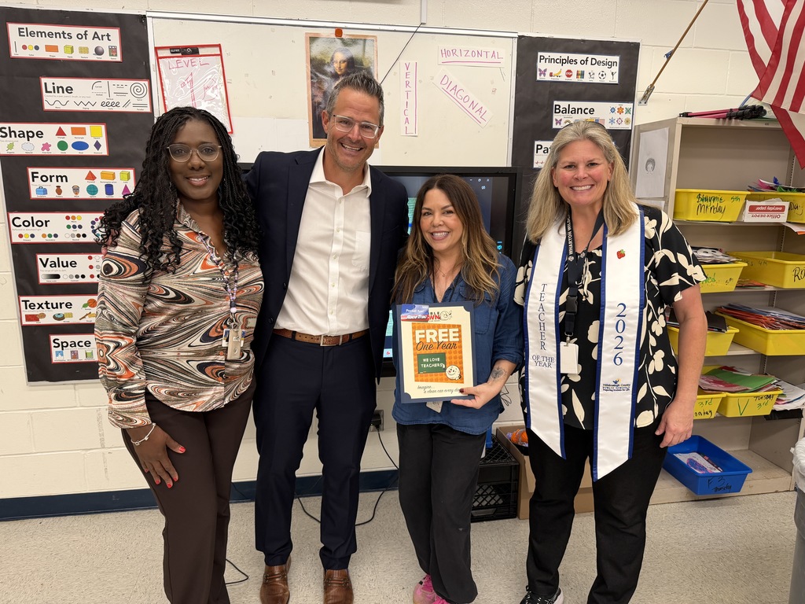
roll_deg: -0.1
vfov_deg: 56.8
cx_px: 402
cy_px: 302
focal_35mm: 24
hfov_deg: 71.6
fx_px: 558
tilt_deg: -12.4
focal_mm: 6.76
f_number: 1.78
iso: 125
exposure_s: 1/60
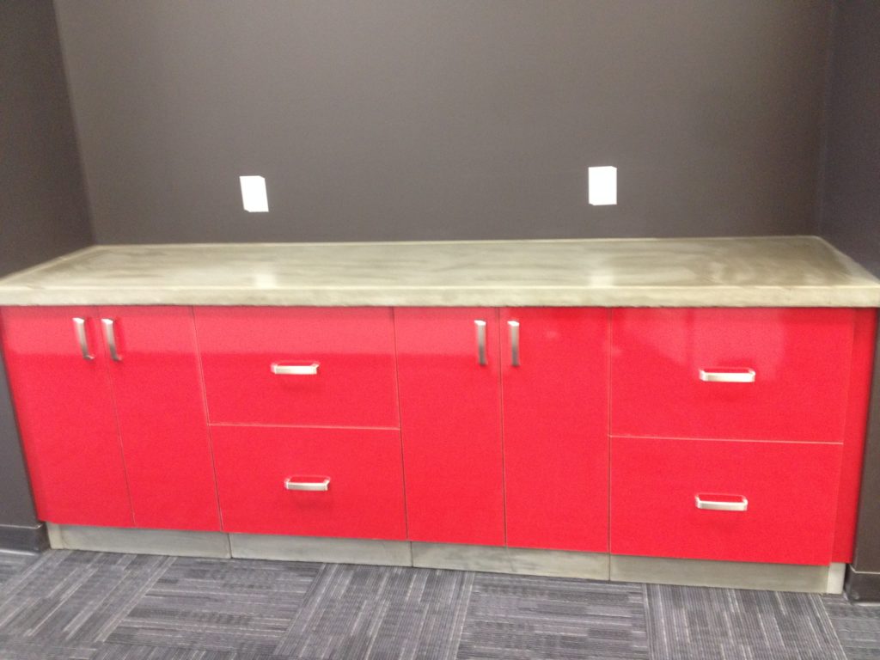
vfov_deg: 40.7
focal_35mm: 35
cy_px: 330
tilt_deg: -18.0
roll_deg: +2.8
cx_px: 440
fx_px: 890
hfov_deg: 52.6
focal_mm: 4.28
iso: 160
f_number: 2.4
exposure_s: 1/20
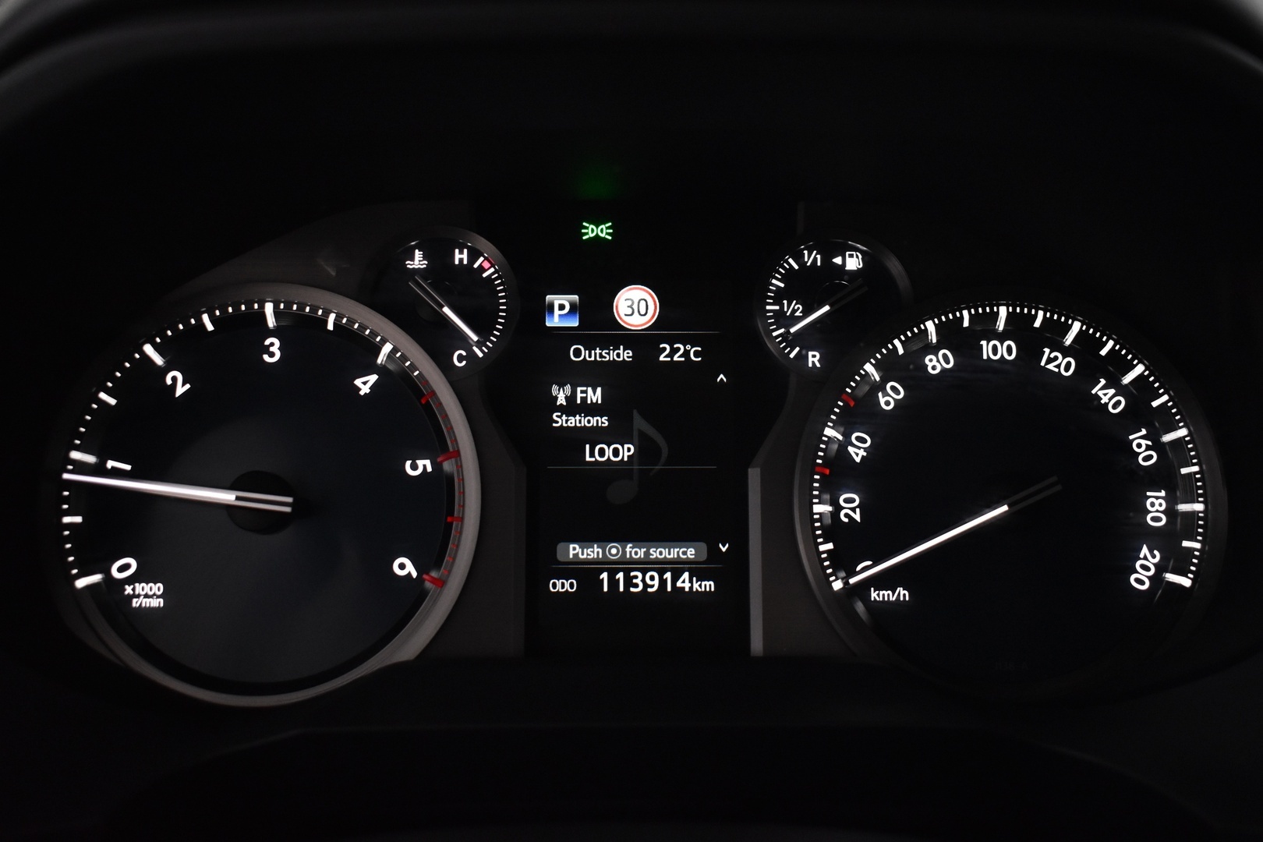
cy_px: 421
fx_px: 1368
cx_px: 632
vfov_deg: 34.2
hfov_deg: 49.6
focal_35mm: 39
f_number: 4
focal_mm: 26
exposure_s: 1/40
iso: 2000
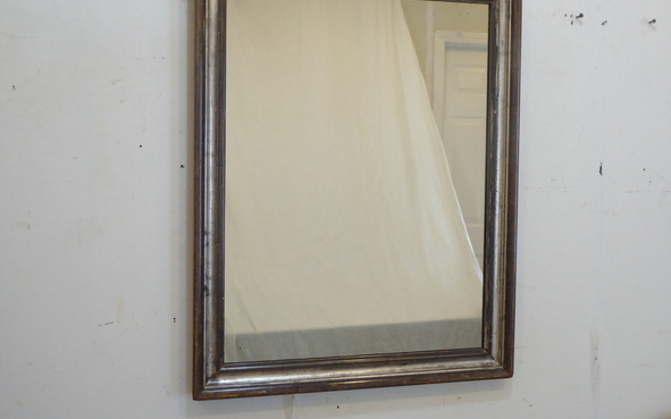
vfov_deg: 30.5
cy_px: 179
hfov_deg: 47.2
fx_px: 768
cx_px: 339
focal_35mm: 42
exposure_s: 1/30
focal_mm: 6.7
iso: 400
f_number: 3.7
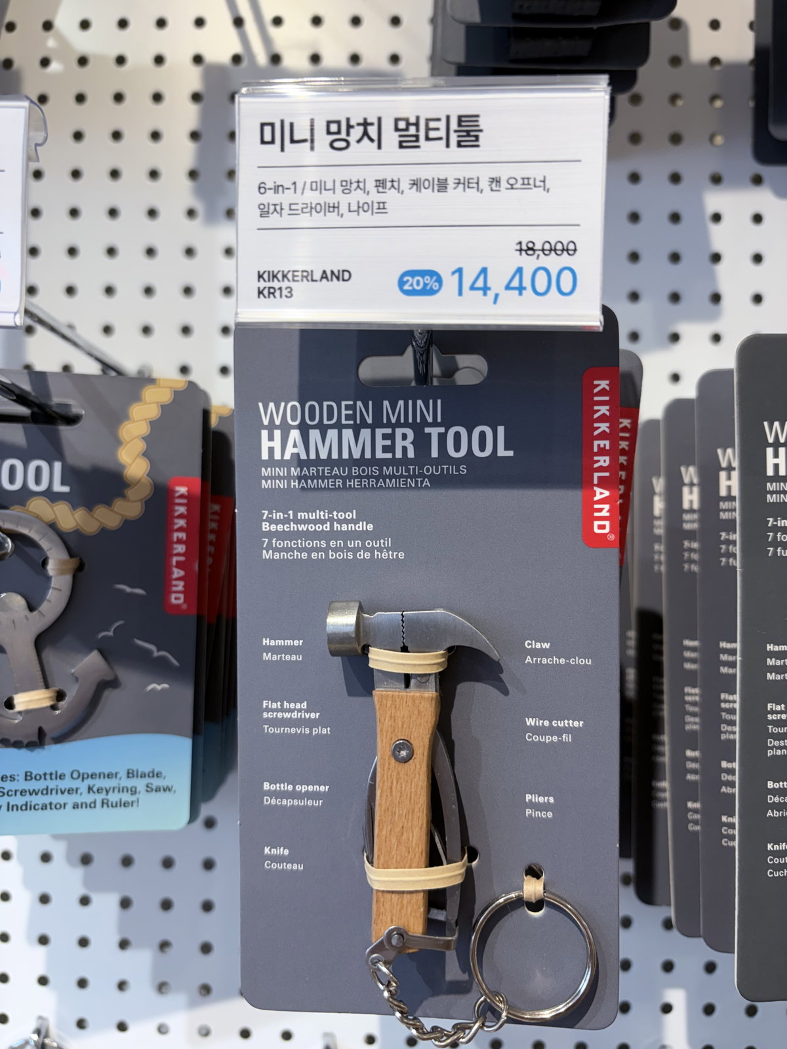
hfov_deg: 53.1
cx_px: 394
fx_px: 788
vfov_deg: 67.3
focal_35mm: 26
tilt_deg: +2.1
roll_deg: -0.5
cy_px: 524
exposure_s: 1/120
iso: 40
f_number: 1.6
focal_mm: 5.96
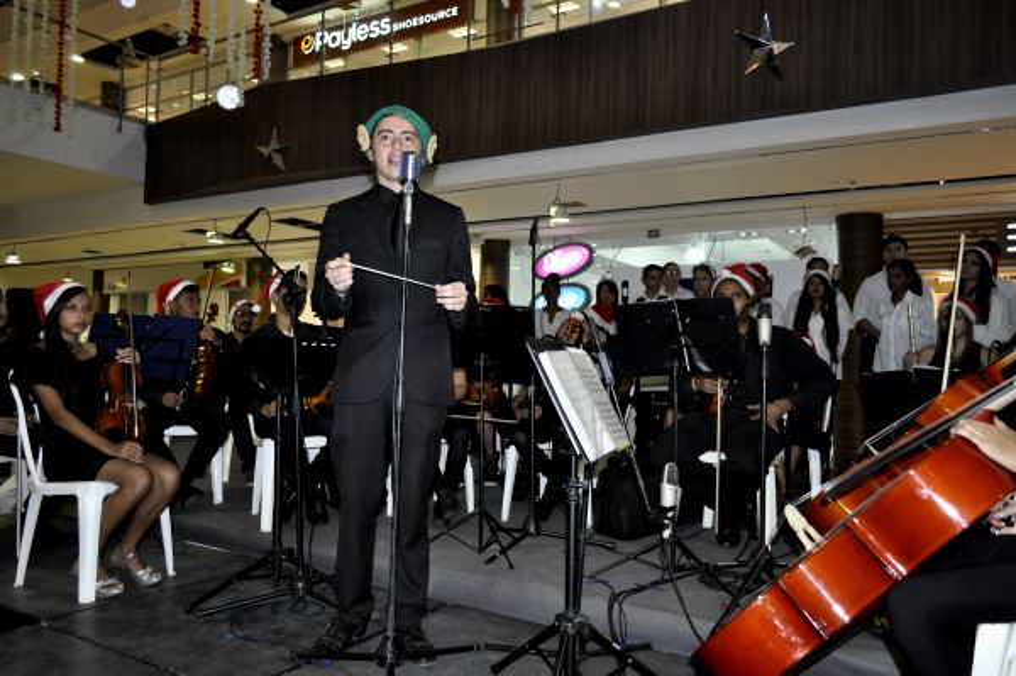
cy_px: 338
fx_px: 761
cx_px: 508
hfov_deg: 67.4
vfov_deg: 47.9
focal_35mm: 27
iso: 800
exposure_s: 1/60
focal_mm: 18
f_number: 3.5
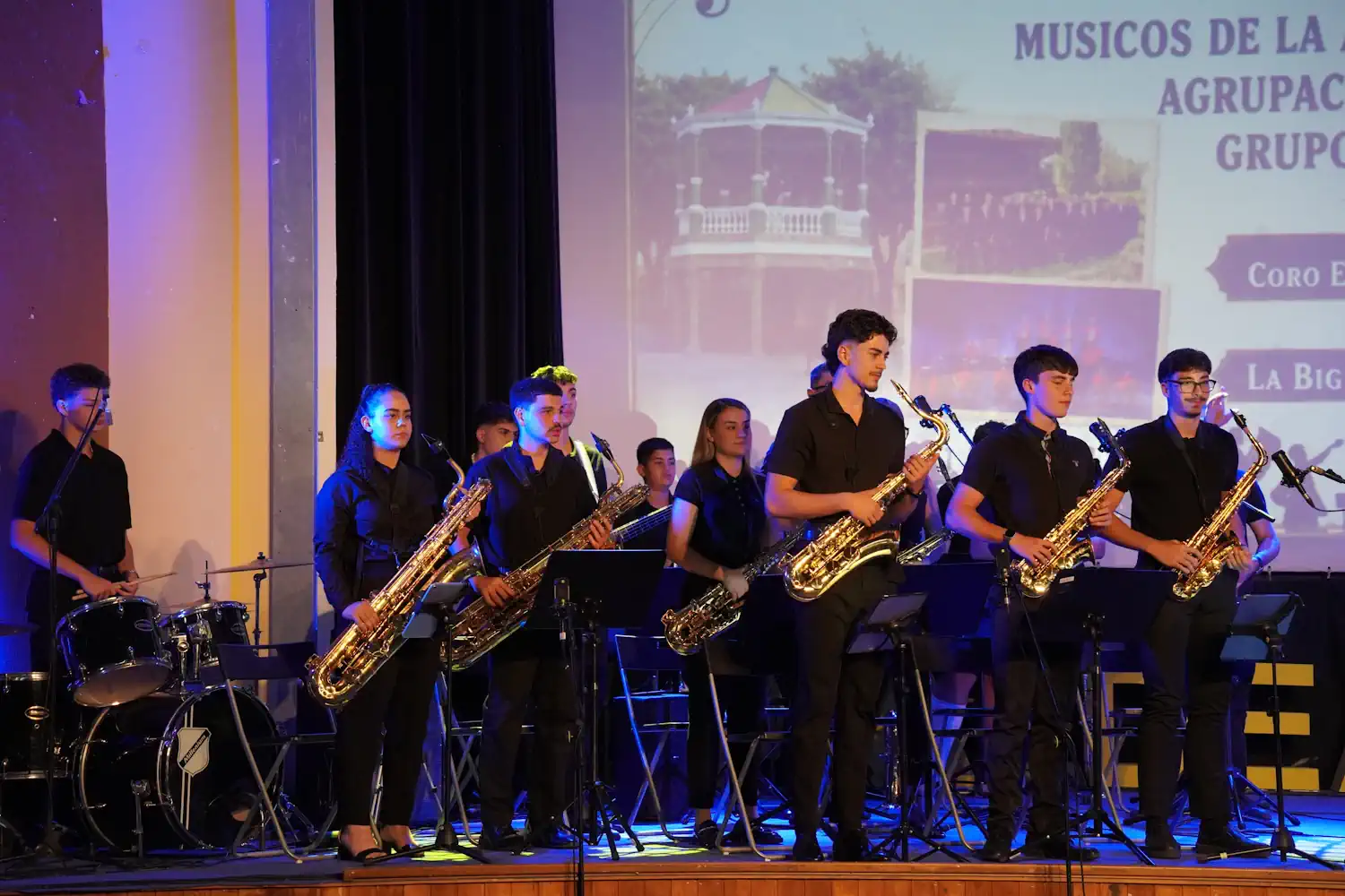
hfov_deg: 18.4
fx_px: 4147
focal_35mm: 111
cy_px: 448
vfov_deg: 12.3
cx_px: 672
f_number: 6.3
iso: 10000
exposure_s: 1/160
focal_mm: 111
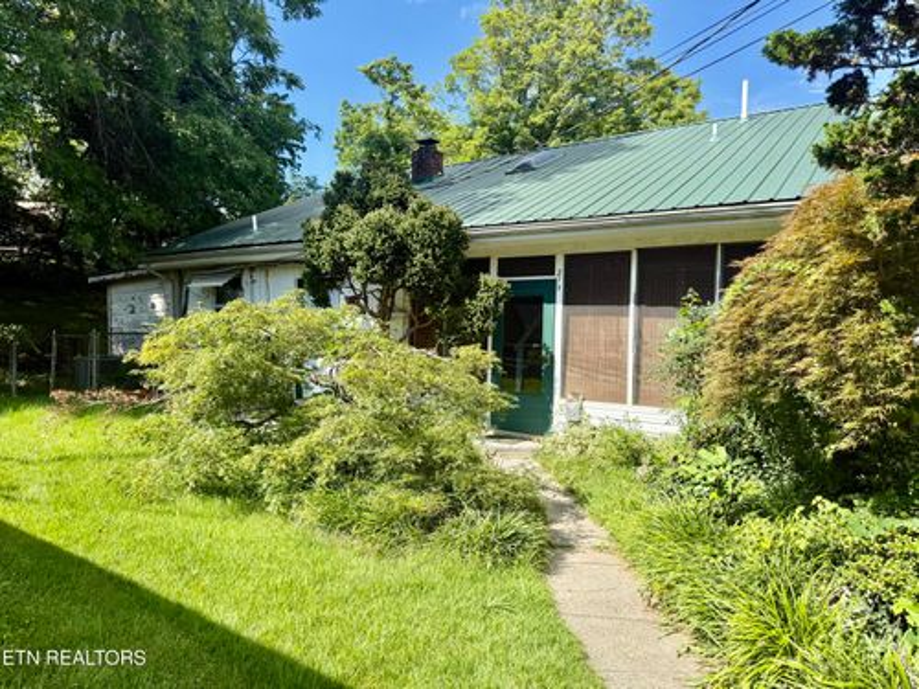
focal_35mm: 24
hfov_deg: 71.6
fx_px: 637
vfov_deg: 56.8
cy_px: 344
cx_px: 460
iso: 100
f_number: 1.78
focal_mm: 6.76
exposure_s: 1/2907
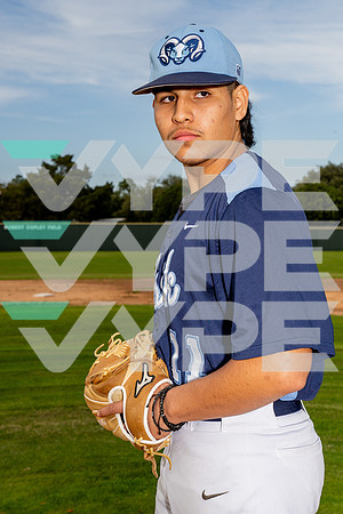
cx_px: 172
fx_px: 857
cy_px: 257
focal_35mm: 60
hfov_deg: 22.6
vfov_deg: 33.4
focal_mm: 60
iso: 160
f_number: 11
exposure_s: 1/250
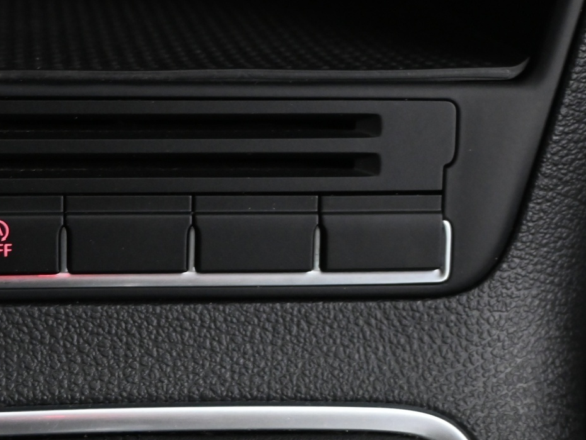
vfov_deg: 20.2
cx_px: 108
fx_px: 1233
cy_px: 166
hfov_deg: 26.2
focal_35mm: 73
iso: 2500
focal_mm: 29
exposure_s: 1/15
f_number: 4.8
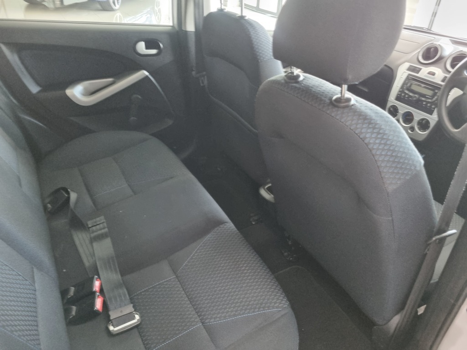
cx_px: 234
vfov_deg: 53.1
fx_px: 351
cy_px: 175
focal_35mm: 26
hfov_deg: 67.3
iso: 640
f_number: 1.8
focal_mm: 5.4
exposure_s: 1/33
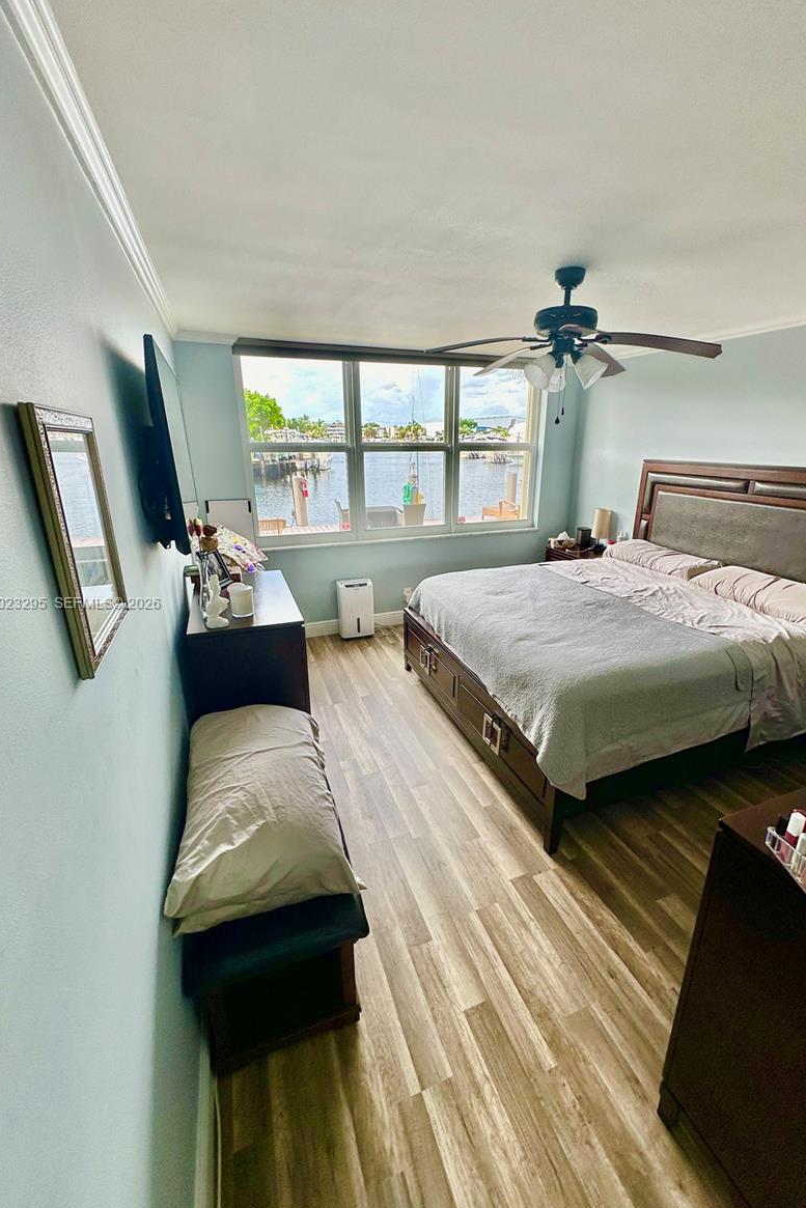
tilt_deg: -17.9
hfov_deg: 77.2
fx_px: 504
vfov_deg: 100.4
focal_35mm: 15
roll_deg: -0.5
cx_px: 435
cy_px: 605
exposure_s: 1/99
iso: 50
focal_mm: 2.22
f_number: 2.2
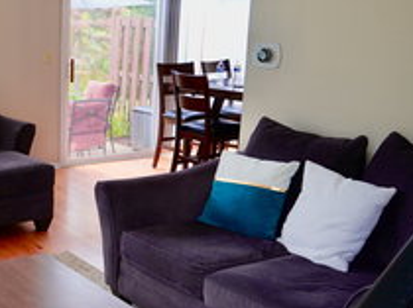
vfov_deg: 26.0
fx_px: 669
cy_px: 184
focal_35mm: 56
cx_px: -35
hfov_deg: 30.8
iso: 100
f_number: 5.6
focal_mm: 17
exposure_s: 1/4
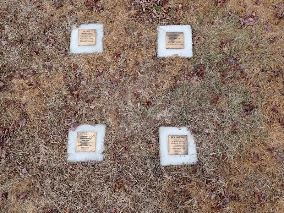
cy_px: 106
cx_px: 142
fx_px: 205
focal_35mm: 25
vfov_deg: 54.9
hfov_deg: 69.4
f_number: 2.8
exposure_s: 1/250
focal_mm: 4.5
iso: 100
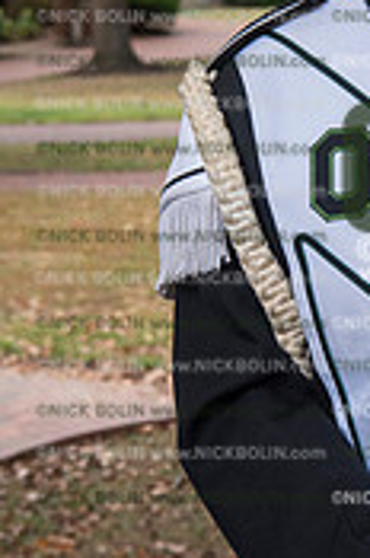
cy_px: 191
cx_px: 475
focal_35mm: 134
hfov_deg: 10.0
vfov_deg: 15.3
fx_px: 2074
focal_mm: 52
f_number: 8
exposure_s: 1/100
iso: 500
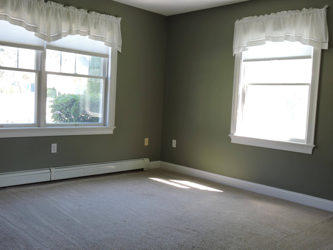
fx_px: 337
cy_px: 125
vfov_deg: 40.7
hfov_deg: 52.6
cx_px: 166
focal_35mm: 35
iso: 200
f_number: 3.8
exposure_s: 1/30
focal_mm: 6.3
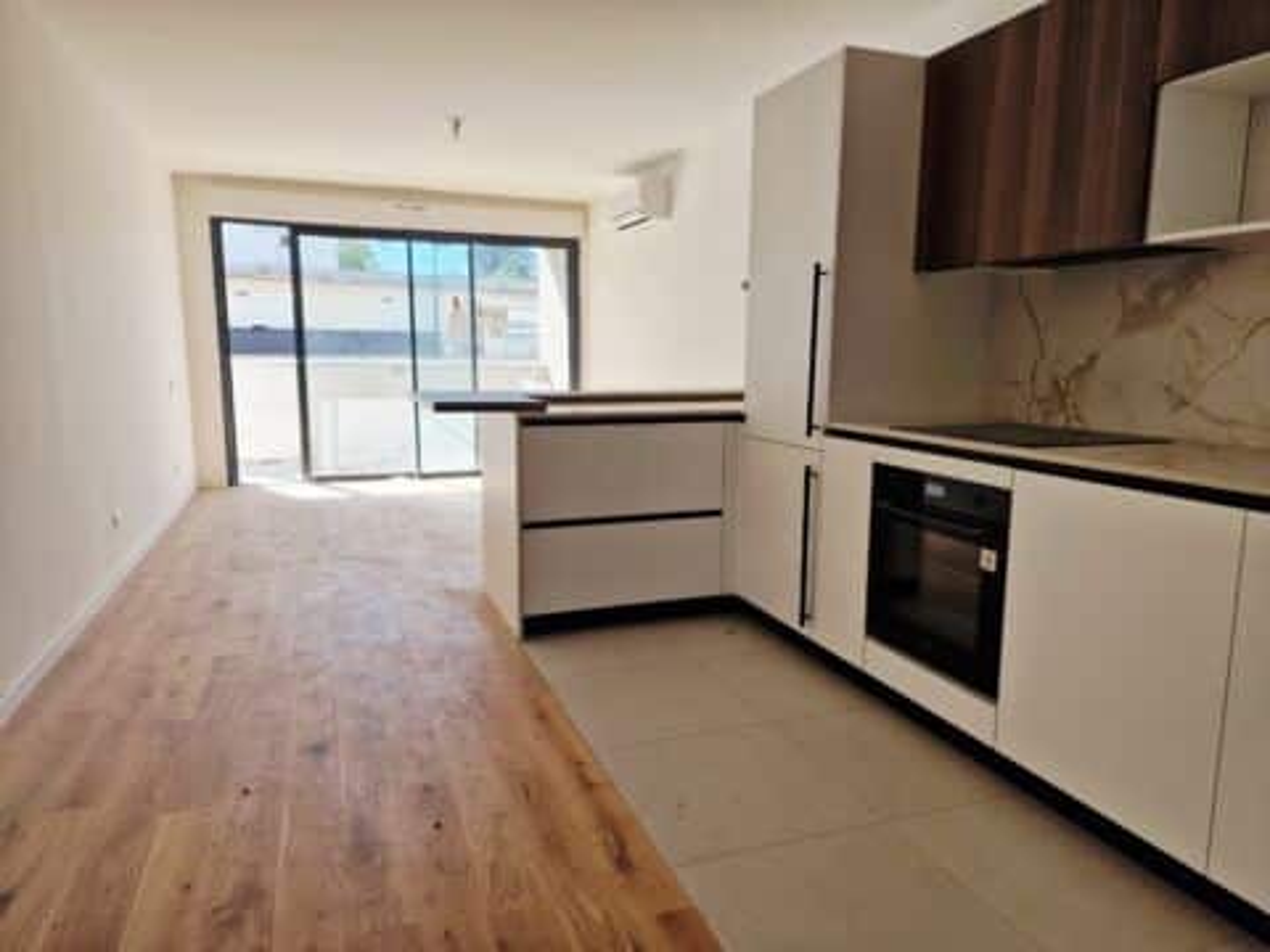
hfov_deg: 73.9
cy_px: 476
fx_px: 844
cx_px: 635
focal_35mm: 23
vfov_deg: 58.9
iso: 50
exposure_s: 1/182
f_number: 1.8
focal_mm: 6.4
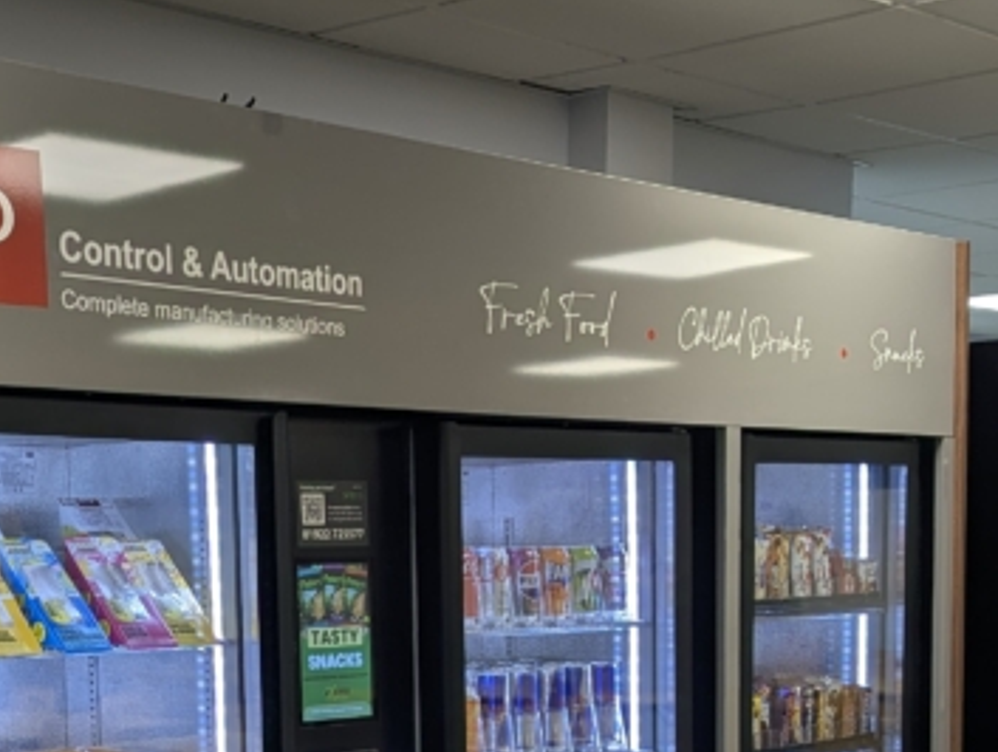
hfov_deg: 27.7
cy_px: 792
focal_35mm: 70
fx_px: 2022
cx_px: 464
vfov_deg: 20.3
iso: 75
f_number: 1.85
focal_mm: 6.81
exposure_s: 1/85.8
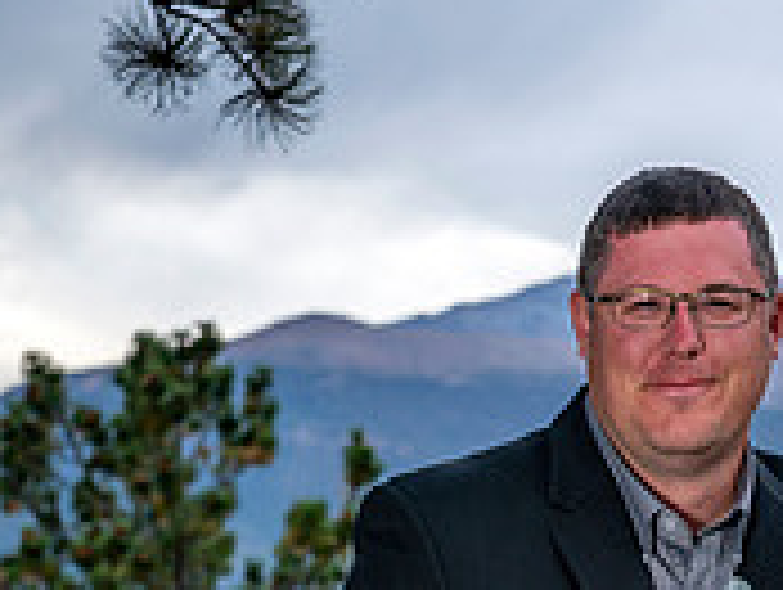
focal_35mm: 174
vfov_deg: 8.4
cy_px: 775
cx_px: 662
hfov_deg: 11.3
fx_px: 3941
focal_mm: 70
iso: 100
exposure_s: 1/60
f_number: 6.3
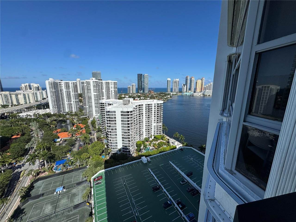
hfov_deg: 102.1
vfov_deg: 85.7
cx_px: 148
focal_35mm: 14
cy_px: 111
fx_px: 120
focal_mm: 2.22
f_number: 2.2
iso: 50
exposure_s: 1/3906
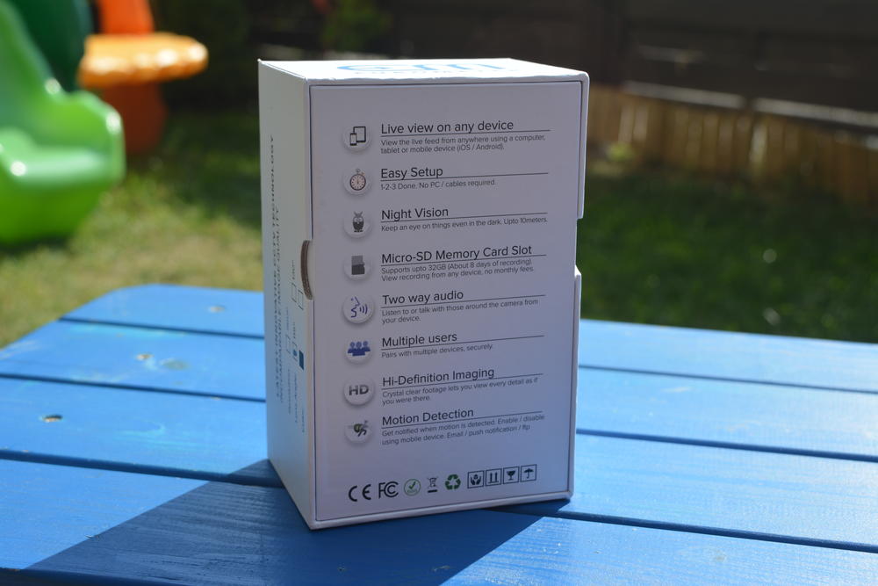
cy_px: 293
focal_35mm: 57
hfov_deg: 35.0
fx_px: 1390
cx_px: 439
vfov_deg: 23.8
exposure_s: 1/250
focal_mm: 38
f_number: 8
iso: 140
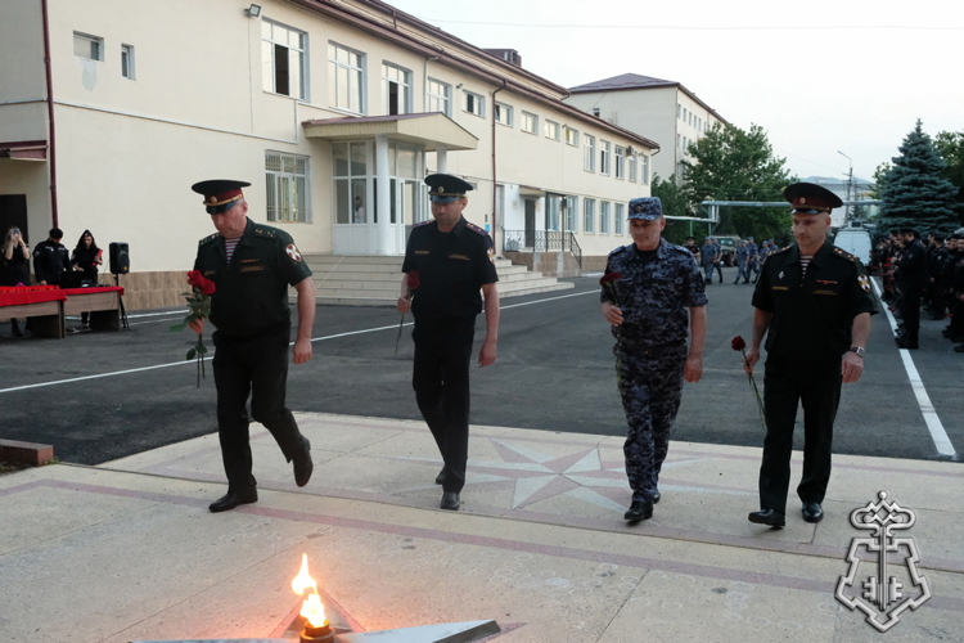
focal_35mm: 32
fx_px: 857
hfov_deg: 58.7
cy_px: 322
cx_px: 482
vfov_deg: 41.1
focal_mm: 21.4
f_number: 4.5
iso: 10000
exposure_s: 1/220
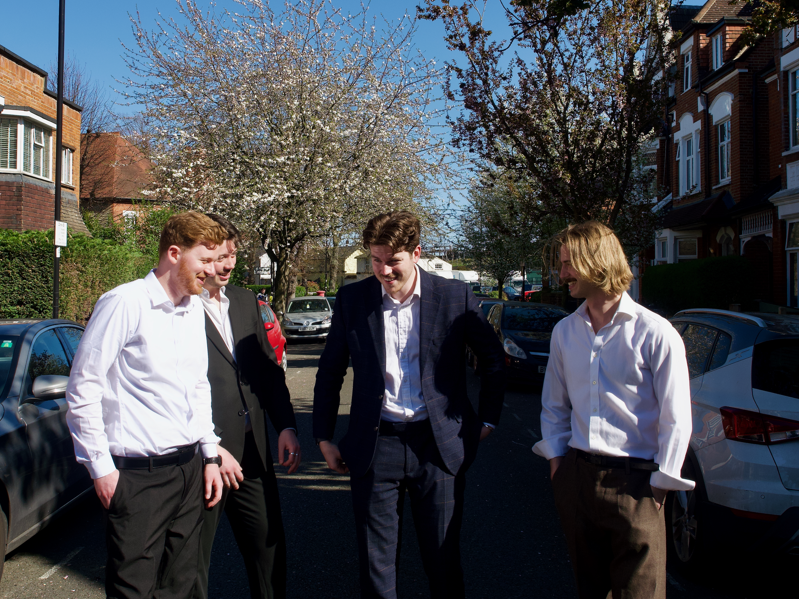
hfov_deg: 46.8
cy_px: 247
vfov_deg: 35.9
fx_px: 923
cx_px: 389
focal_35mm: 40
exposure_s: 1/500
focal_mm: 16
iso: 200
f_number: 6.3
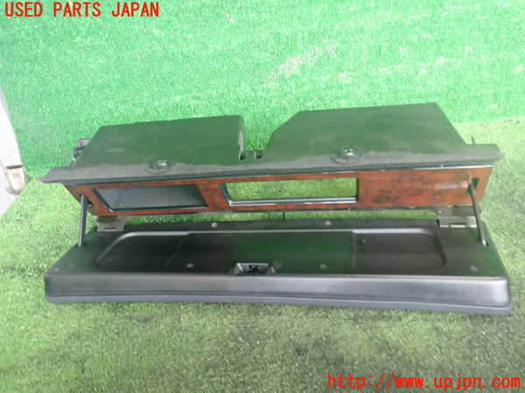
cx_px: 262
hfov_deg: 60.0
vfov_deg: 46.8
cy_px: 196
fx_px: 455
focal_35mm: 30
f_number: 2.3
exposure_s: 1/30
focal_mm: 5.4
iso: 400
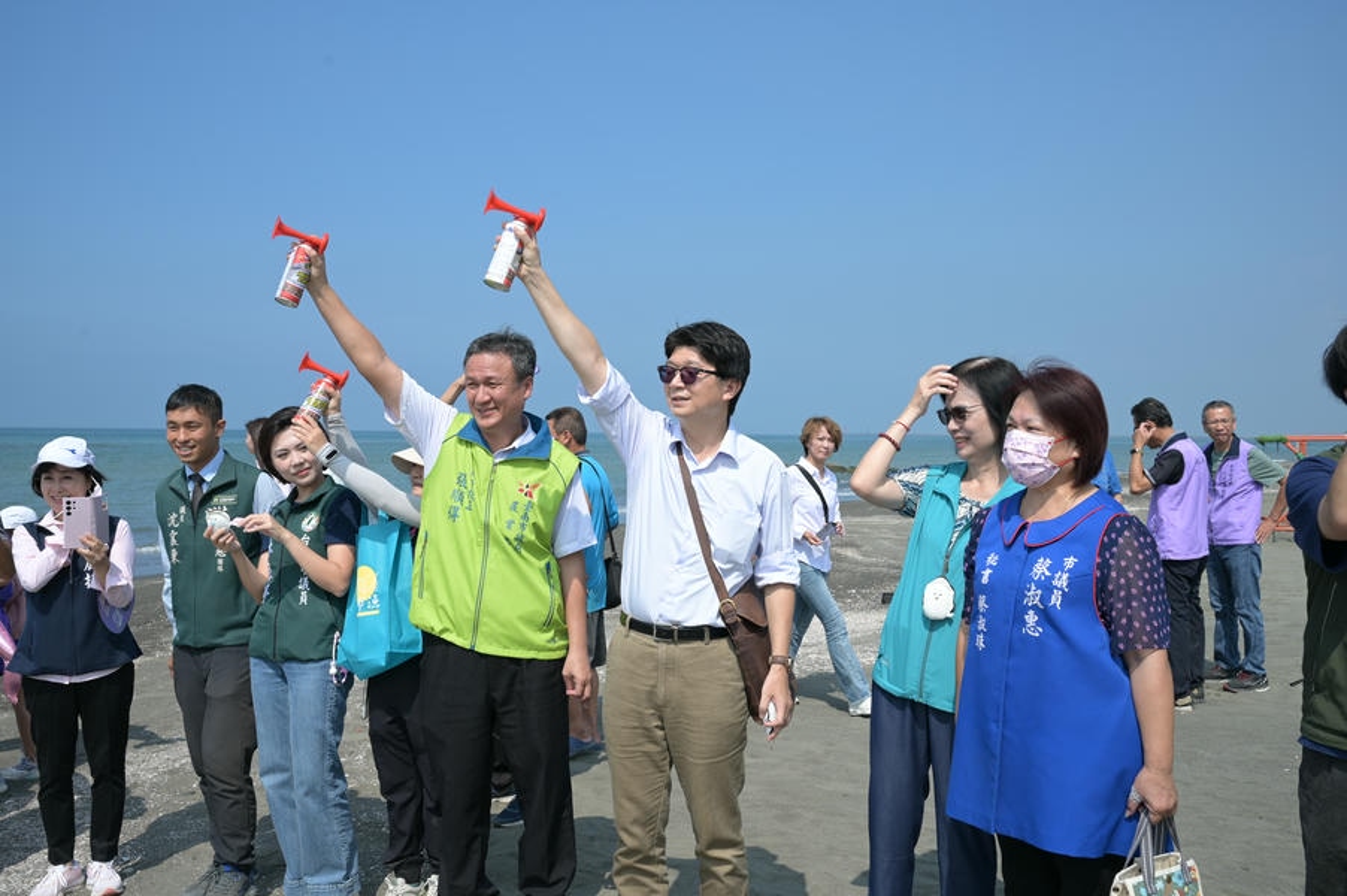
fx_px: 1253
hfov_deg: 56.5
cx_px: 674
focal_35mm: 34
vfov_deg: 39.4
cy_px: 448
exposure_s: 1/200
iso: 100
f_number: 10
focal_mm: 33.5
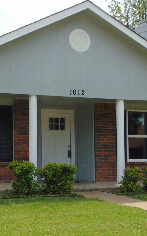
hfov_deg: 20.6
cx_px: 19
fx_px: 397
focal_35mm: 62
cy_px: 154
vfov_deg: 32.7
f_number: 7.7
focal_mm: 4.5
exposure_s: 1/200
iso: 80
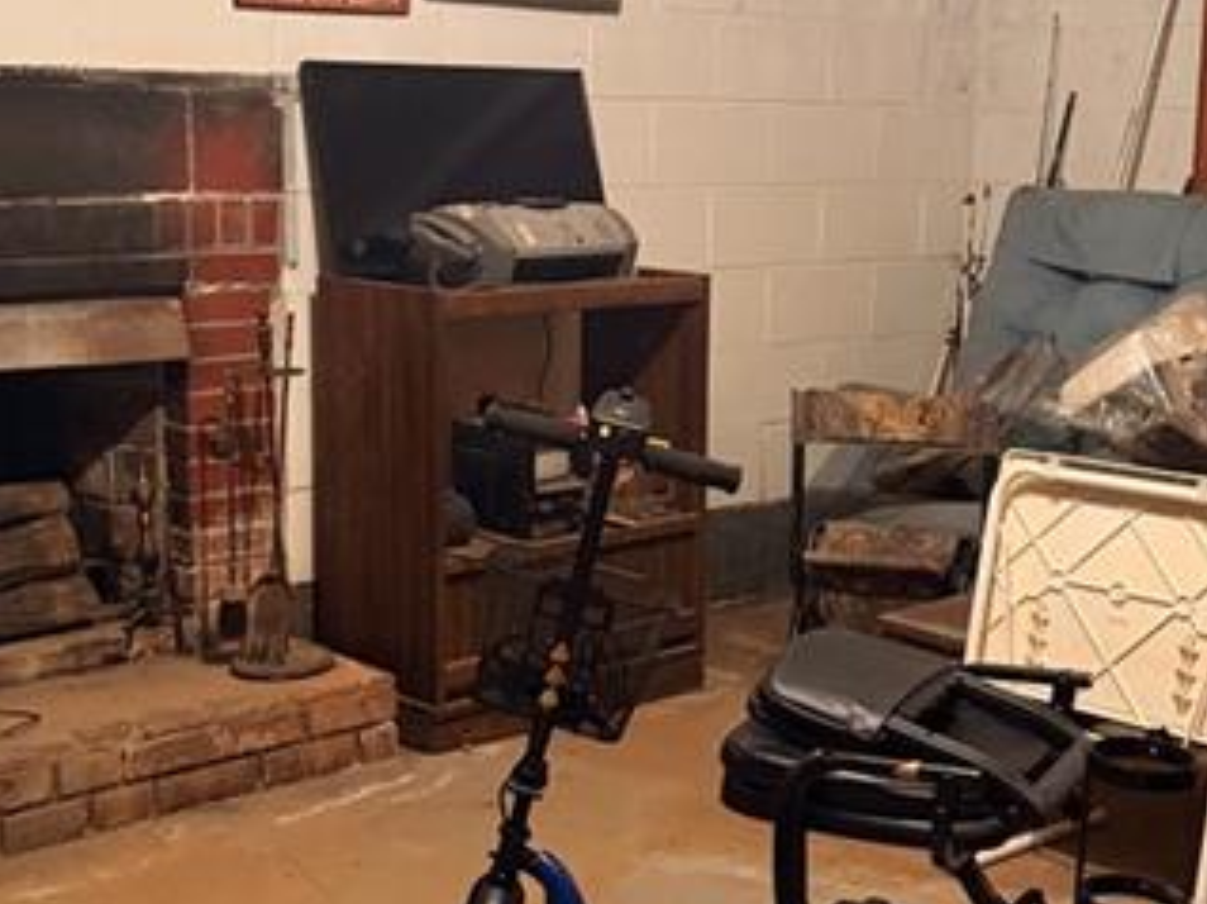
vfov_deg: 25.2
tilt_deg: -10.1
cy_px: 452
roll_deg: -1.3
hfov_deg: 33.2
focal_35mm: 58
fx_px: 2021
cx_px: 725
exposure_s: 1/30
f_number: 1.78
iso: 800
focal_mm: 6.76
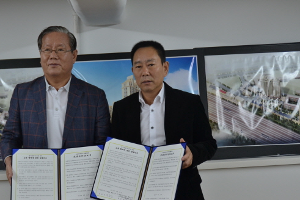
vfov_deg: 23.9
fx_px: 472
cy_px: 116
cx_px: 130
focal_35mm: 57
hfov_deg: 35.2
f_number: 4
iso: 400
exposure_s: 1/60
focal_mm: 29
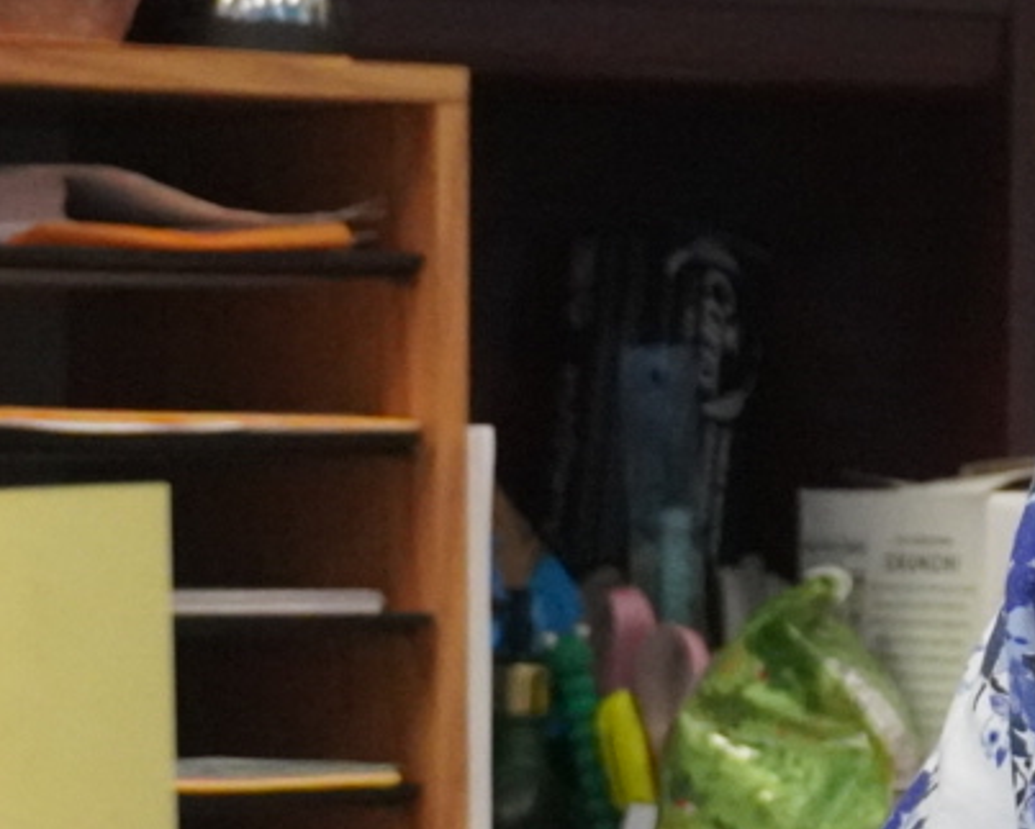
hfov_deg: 9.1
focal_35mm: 209
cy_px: 46
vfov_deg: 7.4
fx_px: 6403
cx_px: 1330
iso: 6400
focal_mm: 37
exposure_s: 1/100
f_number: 5.6
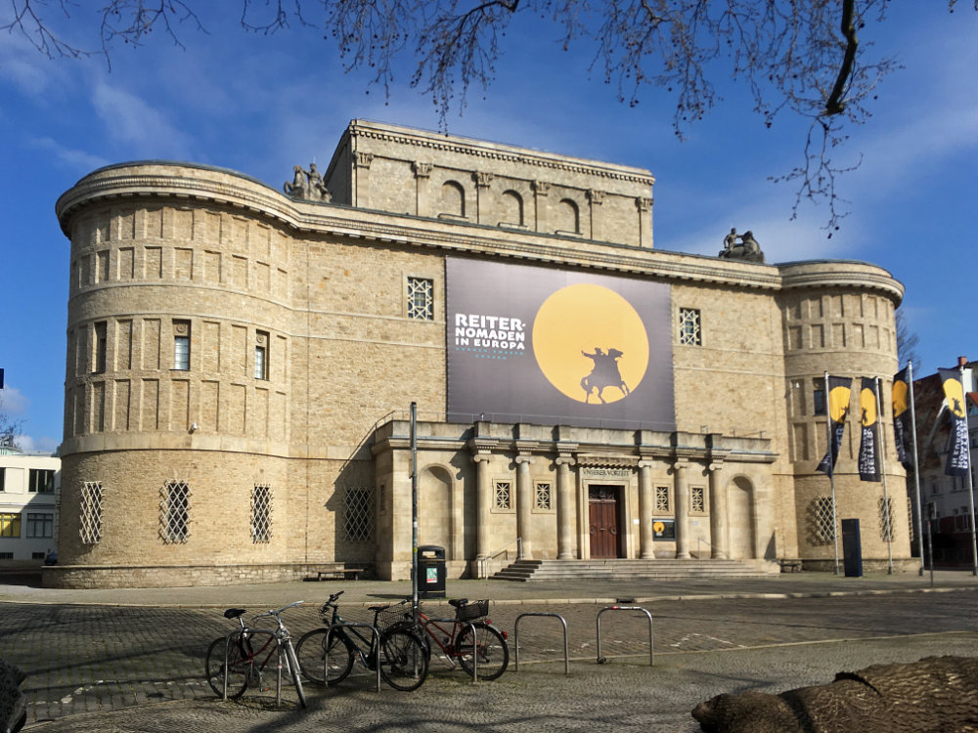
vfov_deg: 48.2
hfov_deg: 61.7
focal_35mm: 29
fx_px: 819
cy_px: 366
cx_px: 489
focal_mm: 4.2
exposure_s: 1/2262
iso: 25
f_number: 2.2
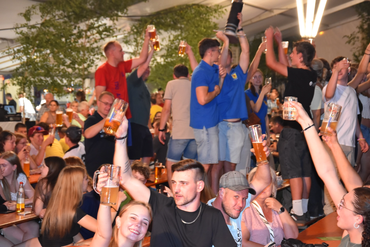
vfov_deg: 15.7
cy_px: 124
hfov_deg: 23.4
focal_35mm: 87
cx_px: 185
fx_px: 894
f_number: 5
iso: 1800
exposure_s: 1/60
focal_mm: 58
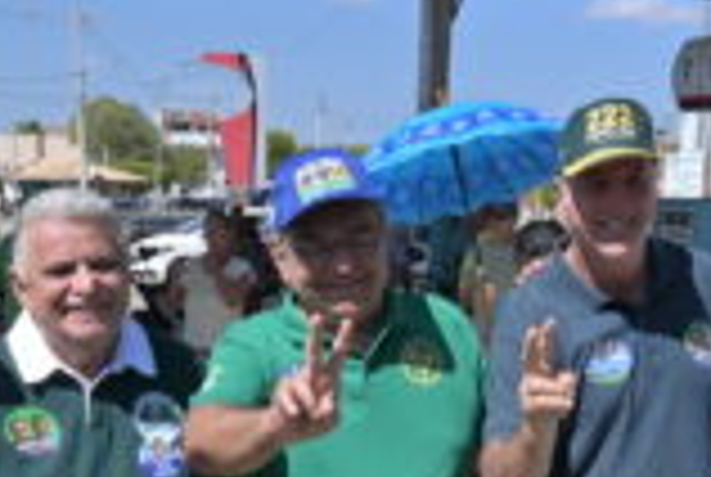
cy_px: 468
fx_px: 1295
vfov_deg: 20.3
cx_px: 369
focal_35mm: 65
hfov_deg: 30.7
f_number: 2.8
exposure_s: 1/4000
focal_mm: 9
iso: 100
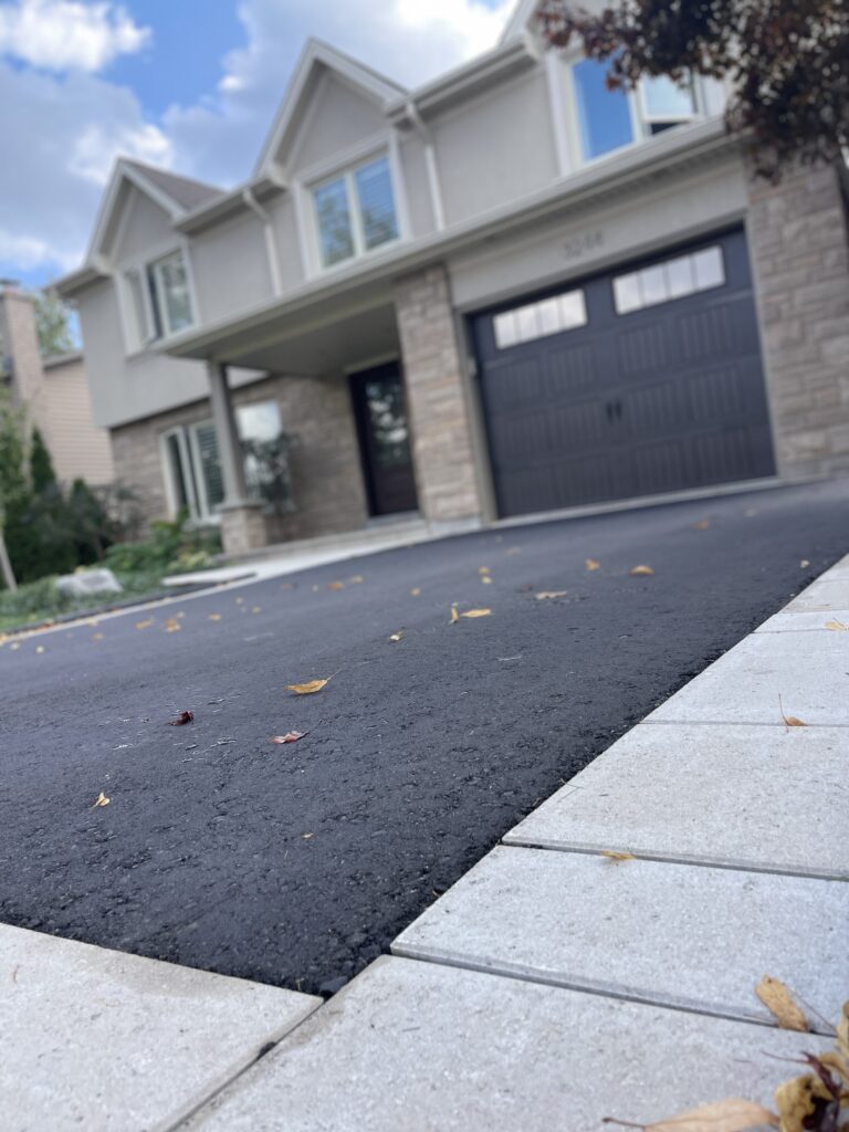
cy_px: 566
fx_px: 850
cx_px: 424
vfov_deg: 67.3
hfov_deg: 53.1
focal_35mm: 26
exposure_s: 1/731
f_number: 1.6
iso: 50
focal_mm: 5.1
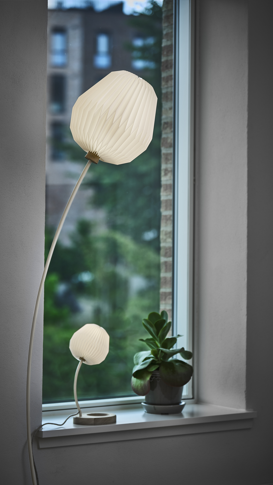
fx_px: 1351
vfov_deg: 20.4
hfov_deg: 11.5
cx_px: 126
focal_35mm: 105
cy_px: 242
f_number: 2.8
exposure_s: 1/160
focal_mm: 100
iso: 50
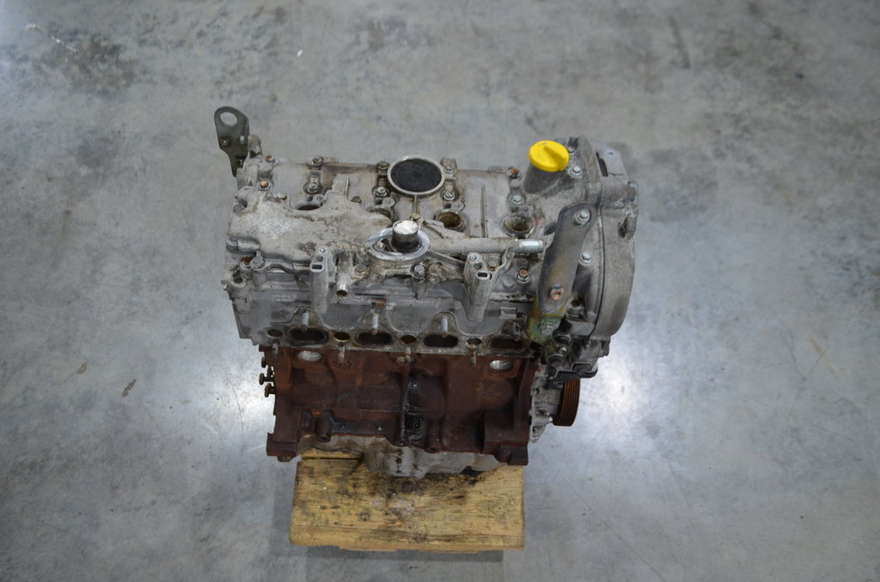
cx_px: 440
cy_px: 291
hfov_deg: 62.0
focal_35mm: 30
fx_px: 732
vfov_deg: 43.4
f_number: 4
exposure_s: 1/60
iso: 500
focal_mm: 20
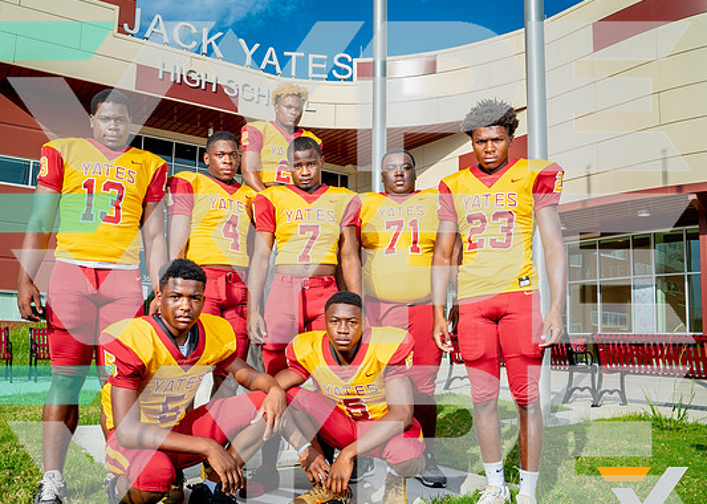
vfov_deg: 45.3
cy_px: 282
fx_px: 602
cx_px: 289
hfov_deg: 60.4
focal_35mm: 30
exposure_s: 1/125
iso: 100
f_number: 11
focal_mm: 24
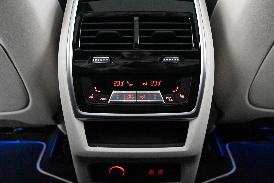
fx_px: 257
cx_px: 137
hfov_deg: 56.1
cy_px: 92
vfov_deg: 39.1
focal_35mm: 34
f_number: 4
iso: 22800
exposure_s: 1/40
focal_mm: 22.5
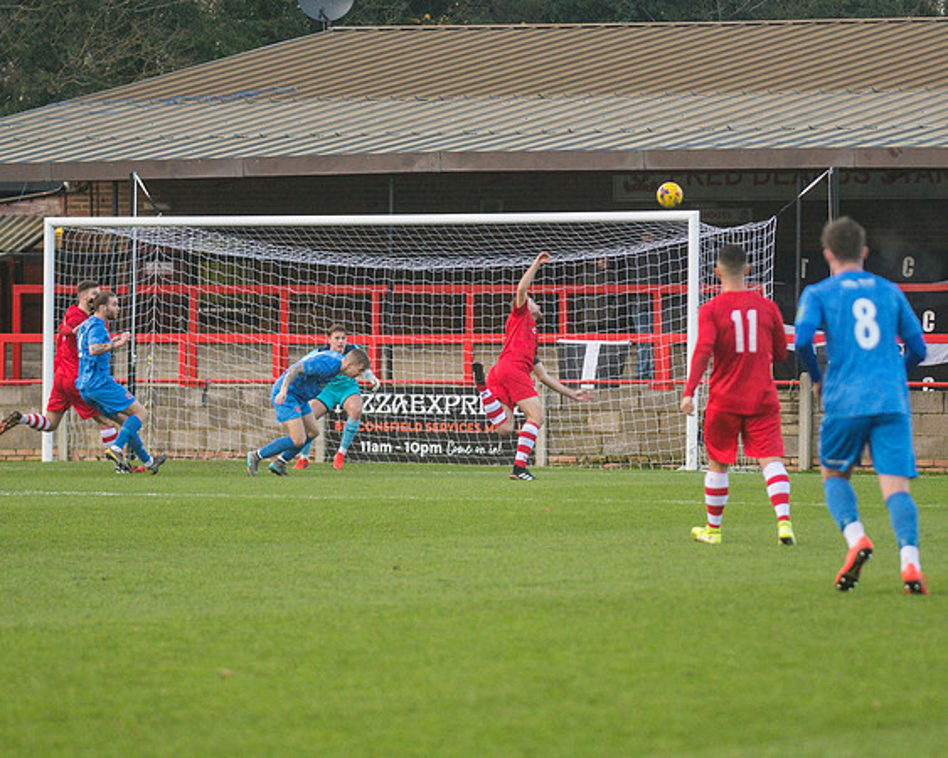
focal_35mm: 247
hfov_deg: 7.8
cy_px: 355
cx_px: 474
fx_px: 6935
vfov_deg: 6.3
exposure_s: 1/2000
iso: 2000
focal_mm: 135
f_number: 2.8
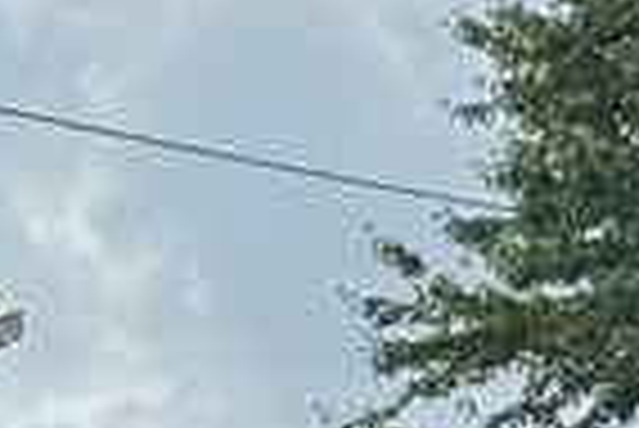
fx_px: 6396
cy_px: 820
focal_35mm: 360
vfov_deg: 3.8
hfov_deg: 5.3
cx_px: -1422
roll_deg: +1.3
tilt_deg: +12.4
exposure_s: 1/3817
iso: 64
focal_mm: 6.76
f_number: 1.78
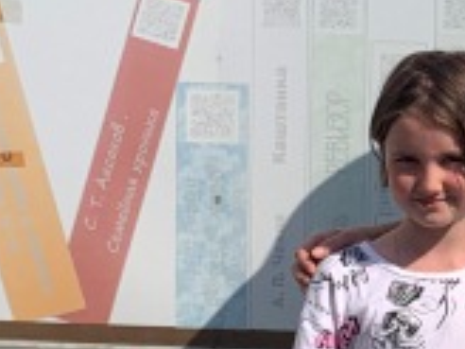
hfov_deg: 11.9
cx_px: 601
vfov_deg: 9.2
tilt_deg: -4.3
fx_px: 2176
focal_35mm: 162
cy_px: 218
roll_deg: -0.3
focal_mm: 4.25
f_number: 1.8
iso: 25
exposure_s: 1/4274
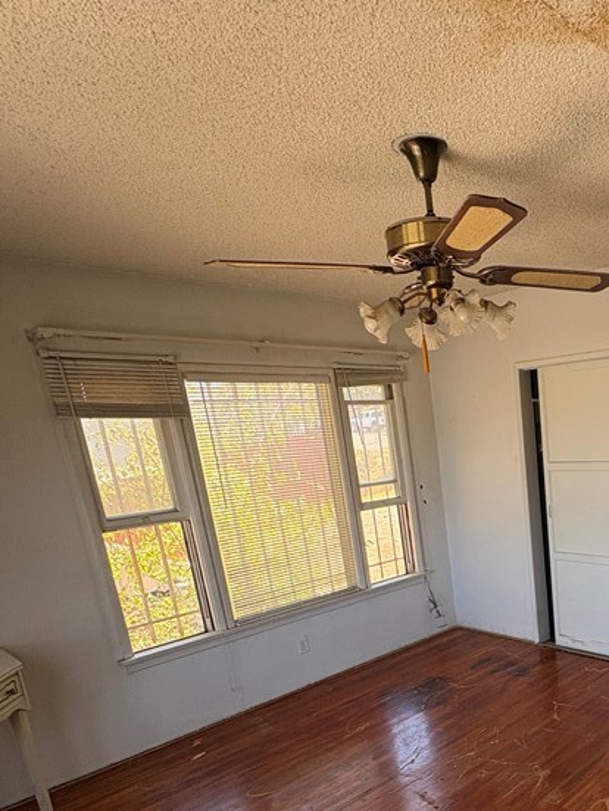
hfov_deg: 47.0
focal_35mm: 26
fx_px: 609
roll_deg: +4.1
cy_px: 584
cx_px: 563
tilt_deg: -15.0
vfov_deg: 64.2
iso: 200
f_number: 2.2
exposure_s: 1/99
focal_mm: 2.22
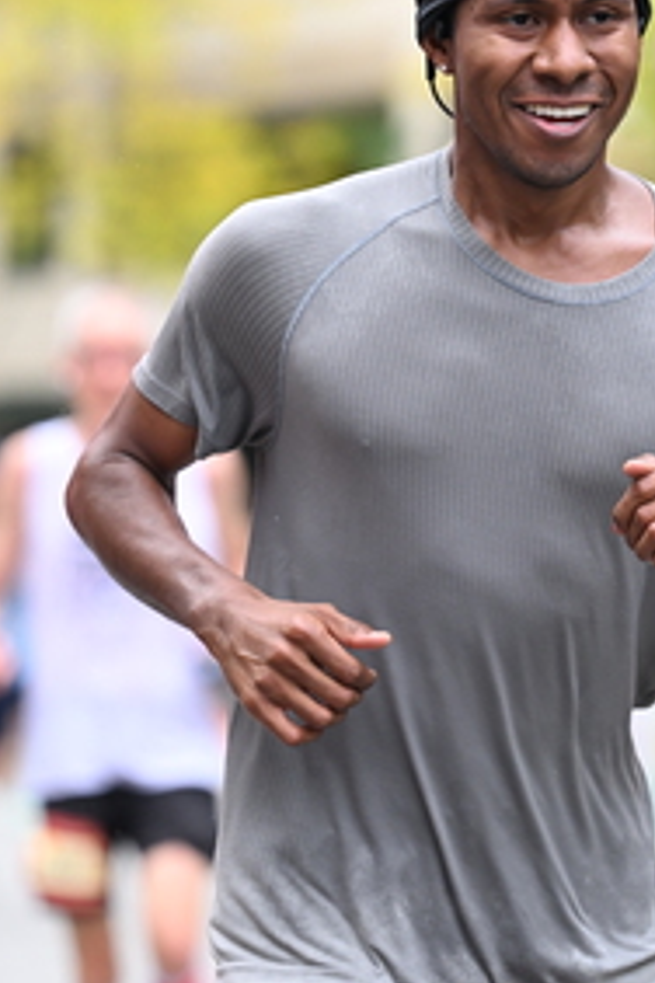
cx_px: 364
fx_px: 7177
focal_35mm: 263
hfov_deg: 5.2
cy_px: 495
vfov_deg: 7.8
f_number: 2.8
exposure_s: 1/1600
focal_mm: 135
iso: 1250
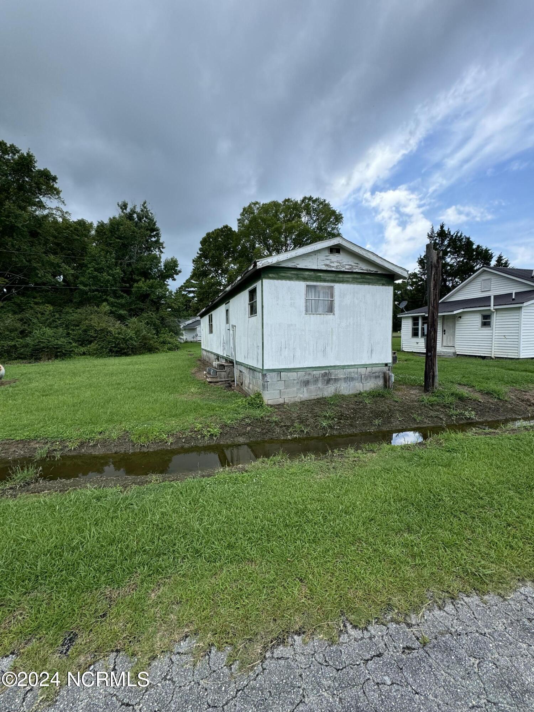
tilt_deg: -4.3
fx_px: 288
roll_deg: -0.8
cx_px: 267
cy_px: 356
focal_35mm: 14
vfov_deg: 102.1
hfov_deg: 85.7
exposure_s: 1/652
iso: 40
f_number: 2.2
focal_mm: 2.22
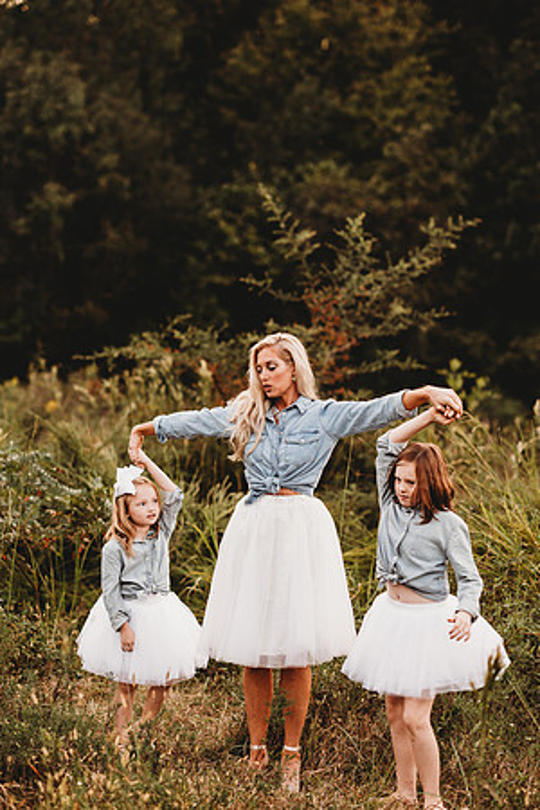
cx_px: 270
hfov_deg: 16.1
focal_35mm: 85
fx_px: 1912
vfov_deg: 23.9
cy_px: 405
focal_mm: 85
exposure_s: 1/200
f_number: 2.2
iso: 125
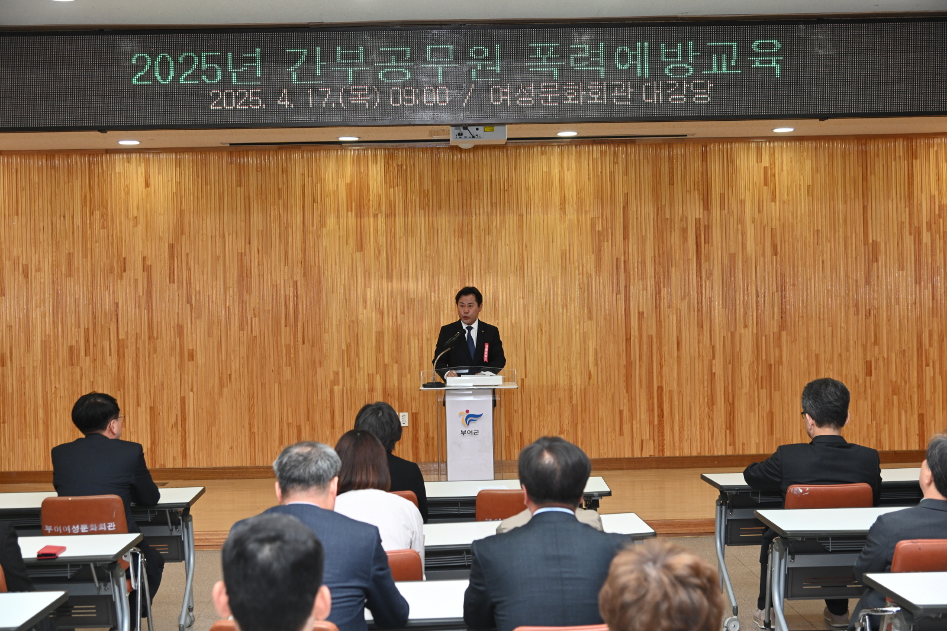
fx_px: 1315
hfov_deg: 39.6
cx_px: 474
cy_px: 316
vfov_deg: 27.0
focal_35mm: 50
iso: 1000
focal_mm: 50
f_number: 4
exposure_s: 1/200
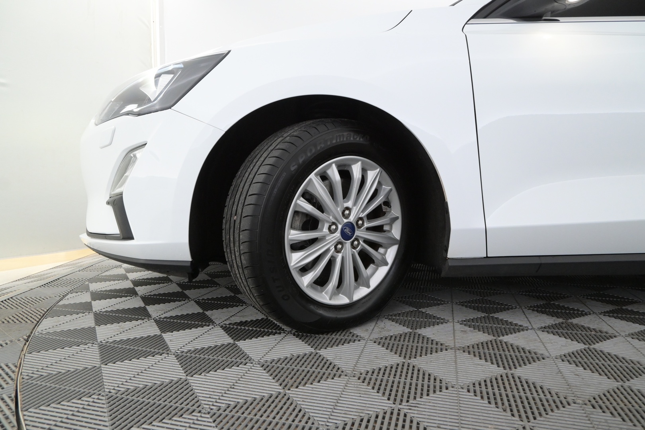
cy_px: 215
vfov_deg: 53.1
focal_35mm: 24
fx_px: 430
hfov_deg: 73.7
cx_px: 322
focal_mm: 16
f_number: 5.6
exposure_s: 1/80
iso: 2500
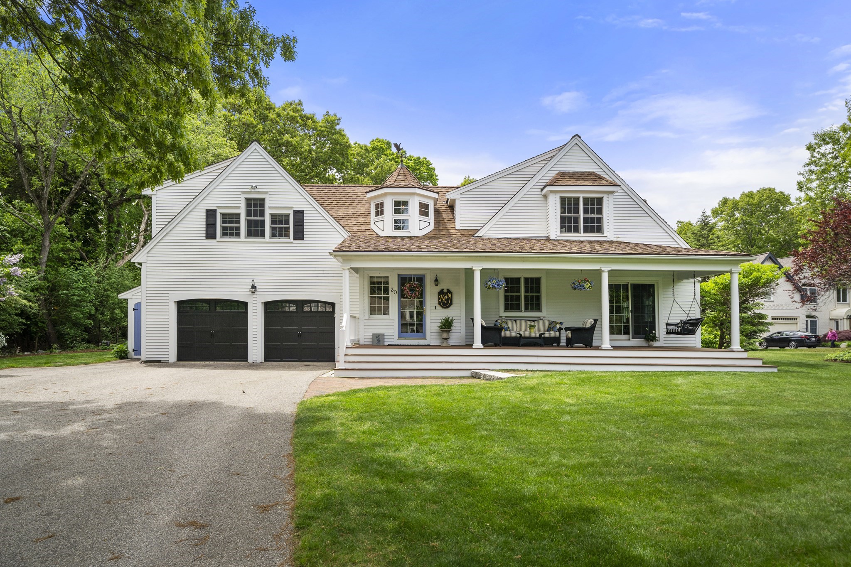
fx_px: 473
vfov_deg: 61.9
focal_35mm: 20
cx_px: 426
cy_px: 284
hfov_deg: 84.0
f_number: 7.1
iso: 320
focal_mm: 20
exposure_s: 1/500
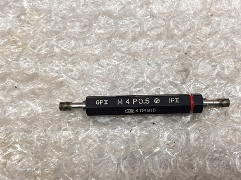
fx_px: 257
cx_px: 136
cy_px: 103
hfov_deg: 50.0
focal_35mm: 37
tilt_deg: -76.5
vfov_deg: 38.6
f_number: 2.2
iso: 64
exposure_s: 1/30
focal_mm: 4.15
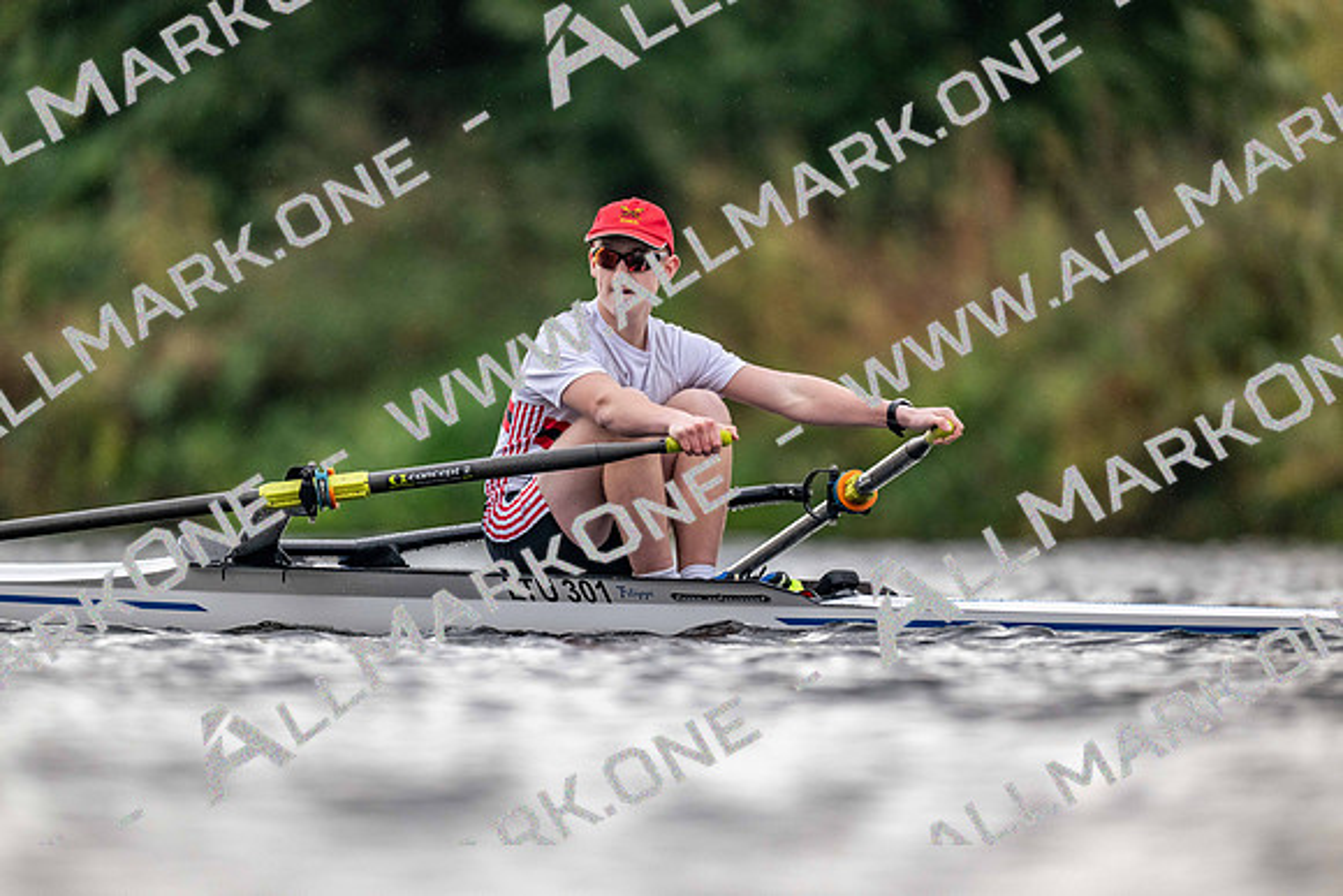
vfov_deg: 2.3
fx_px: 22388
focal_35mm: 600
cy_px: 448
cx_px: 672
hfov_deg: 3.4
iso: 2200
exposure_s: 1/2500
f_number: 4
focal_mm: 600
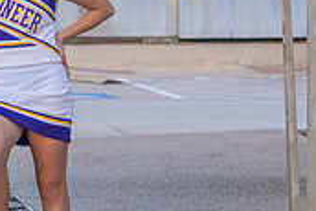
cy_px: 10
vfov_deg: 5.3
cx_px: -143
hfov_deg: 7.9
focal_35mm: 257
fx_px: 2258
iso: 640
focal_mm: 70
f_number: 4
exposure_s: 1/320
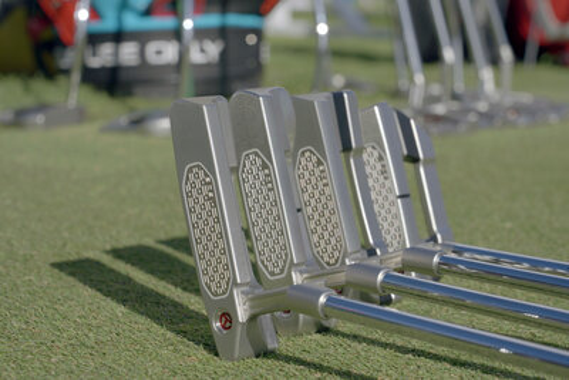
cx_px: 284
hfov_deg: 19.4
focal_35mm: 105
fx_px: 1660
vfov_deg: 13.1
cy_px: 190
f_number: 13
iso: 800
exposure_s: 1/400
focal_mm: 105
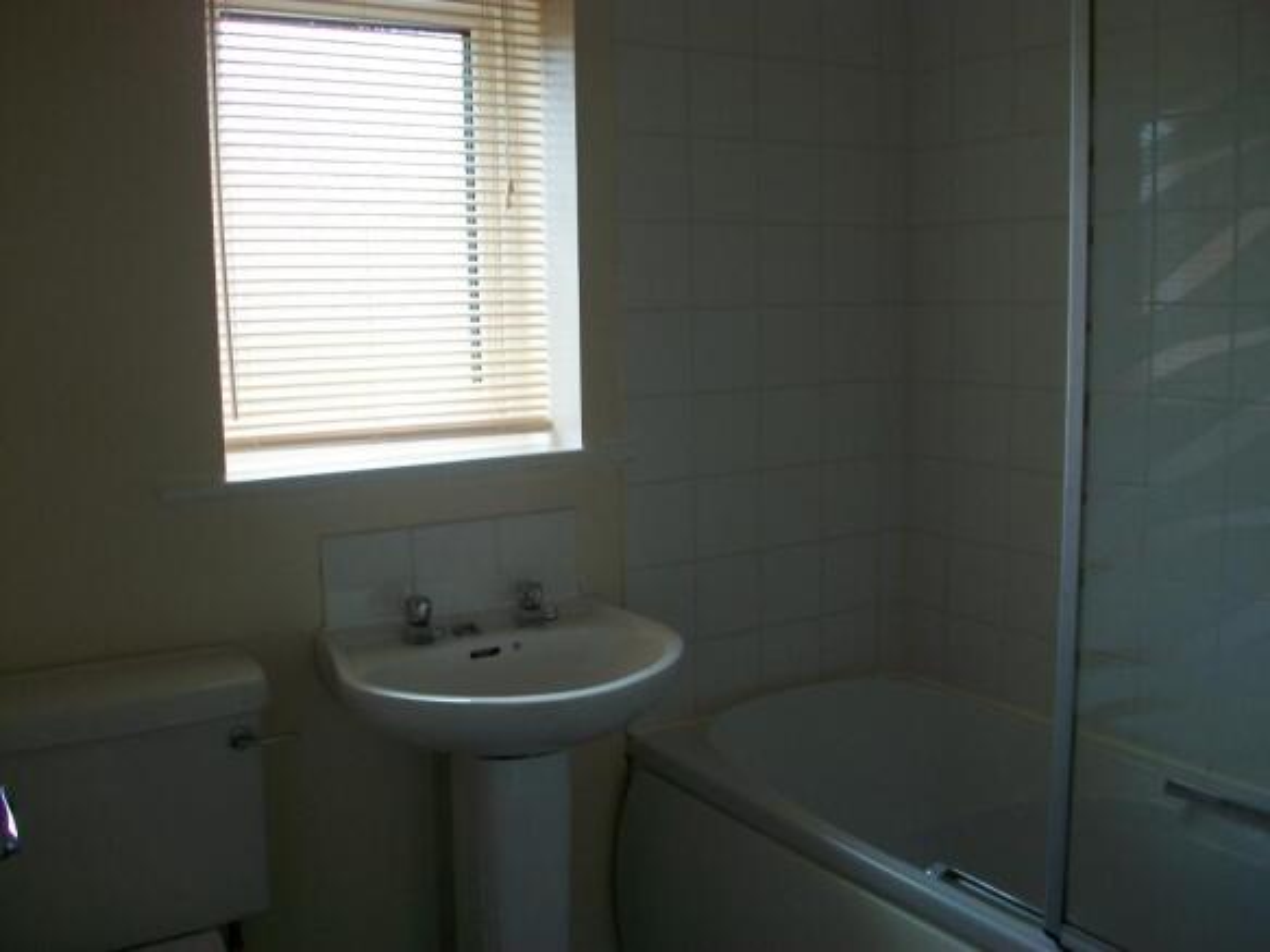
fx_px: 1247
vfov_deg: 41.8
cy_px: 476
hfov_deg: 54.0
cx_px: 635
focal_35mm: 34
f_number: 2.8
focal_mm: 5.7
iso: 80
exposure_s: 1/60
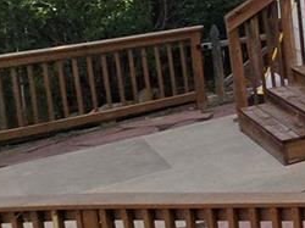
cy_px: -45
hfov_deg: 13.4
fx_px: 660
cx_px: 809
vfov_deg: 18.6
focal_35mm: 75
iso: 50
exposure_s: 1/1488
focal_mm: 2.2
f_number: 2.2
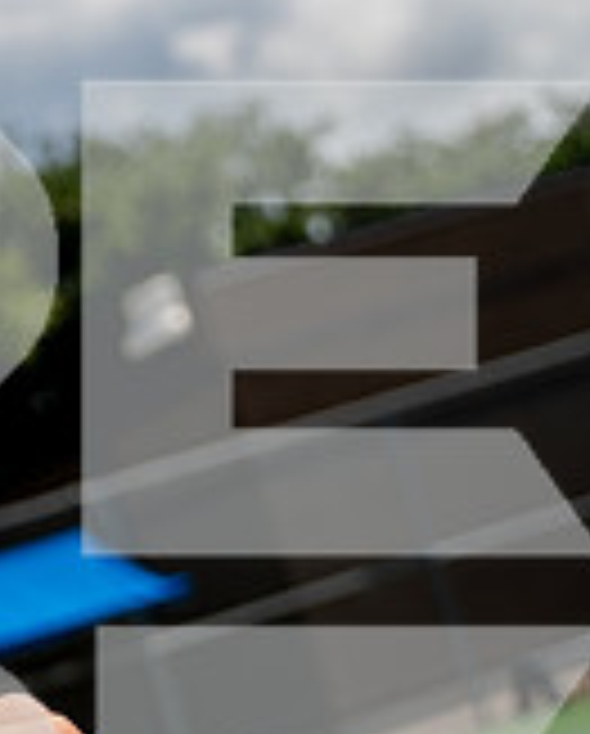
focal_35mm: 120
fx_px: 2612
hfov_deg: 11.7
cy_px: 867
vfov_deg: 15.5
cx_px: -531
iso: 100
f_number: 4
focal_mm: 36
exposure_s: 1/1600
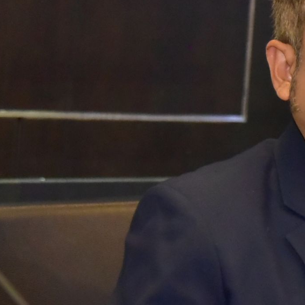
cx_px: 532
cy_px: 210
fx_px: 2203
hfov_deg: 7.7
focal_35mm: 221
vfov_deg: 7.9
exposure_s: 1/200
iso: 8000
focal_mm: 72
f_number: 5.6
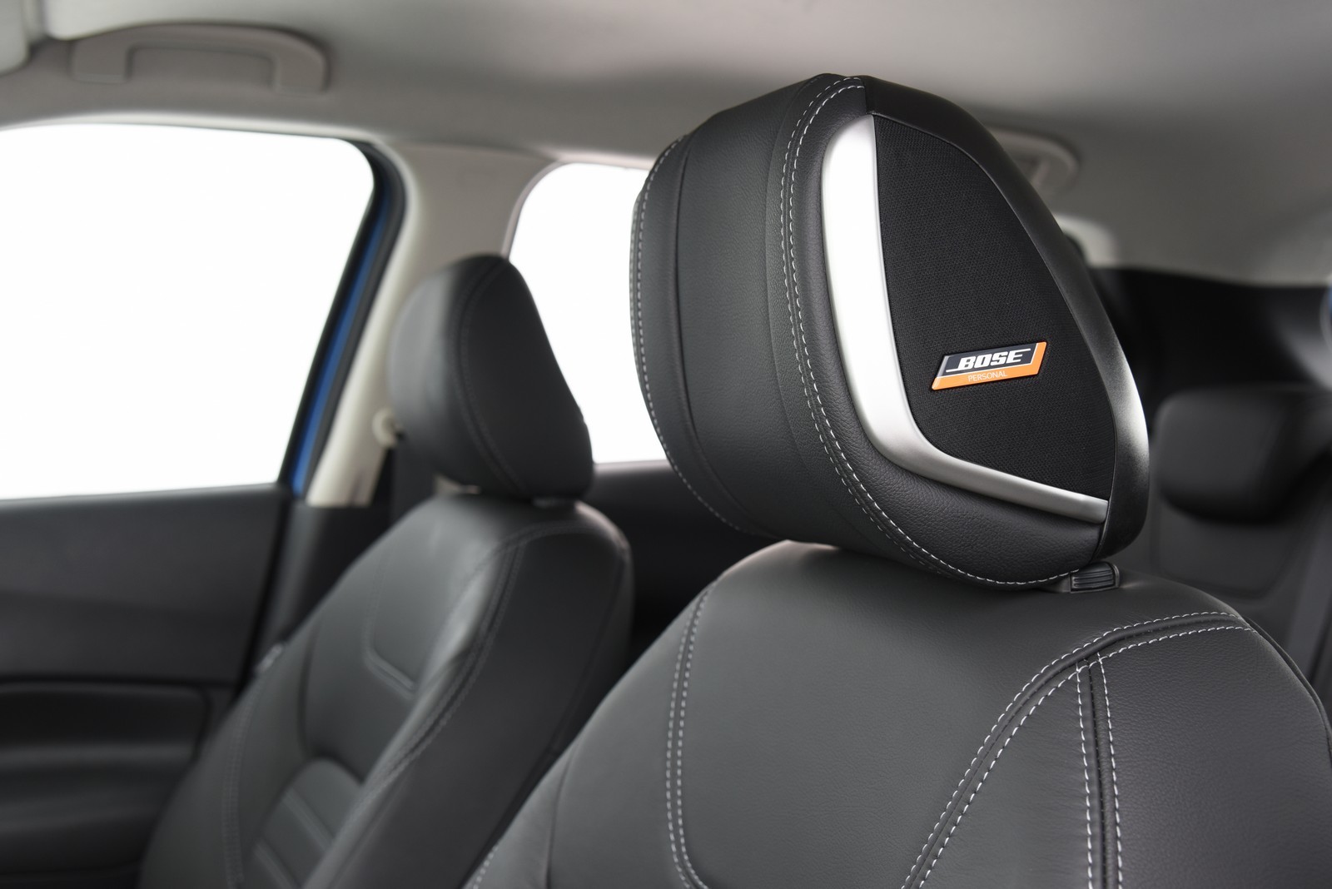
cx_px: 666
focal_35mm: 38
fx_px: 1406
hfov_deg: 50.7
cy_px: 444
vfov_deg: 35.1
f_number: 5.6
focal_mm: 38
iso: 400
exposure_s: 1/200
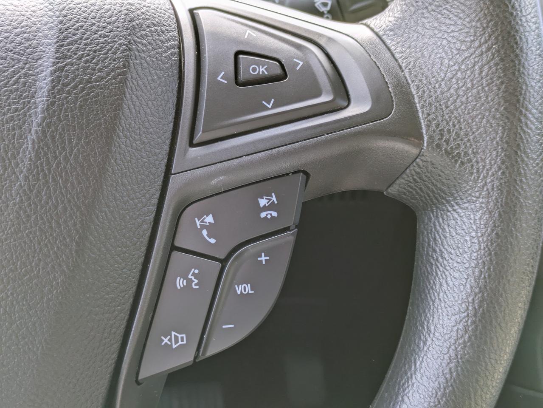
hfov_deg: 37.5
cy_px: 204
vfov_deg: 28.6
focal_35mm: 51
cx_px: 272
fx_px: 800
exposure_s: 1/141
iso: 36
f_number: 1.89
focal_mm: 5.43
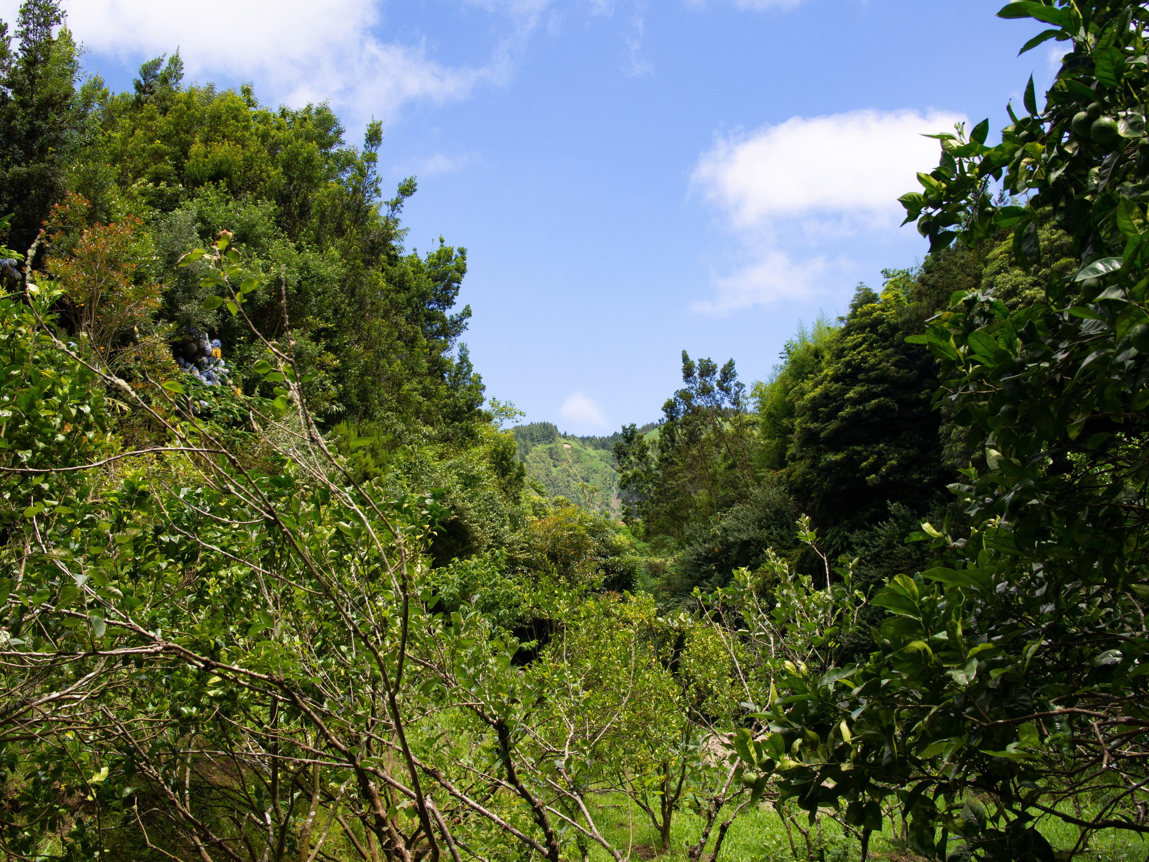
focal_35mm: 50
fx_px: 1660
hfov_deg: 38.2
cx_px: 574
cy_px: 431
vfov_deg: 29.1
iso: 250
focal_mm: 25
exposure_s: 1/320
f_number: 8
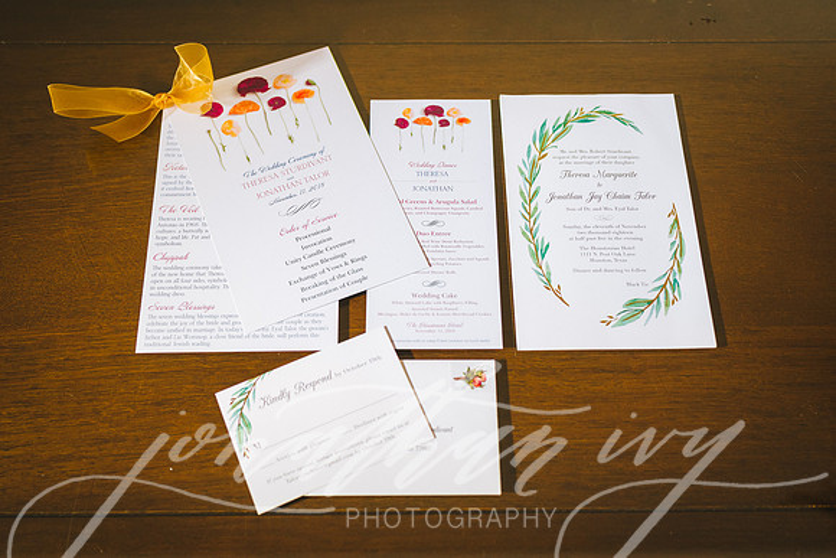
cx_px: 418
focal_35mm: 37
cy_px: 293
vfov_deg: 36.2
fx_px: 854
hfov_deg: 52.2
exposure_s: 1/250
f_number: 2.8
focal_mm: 35
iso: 800
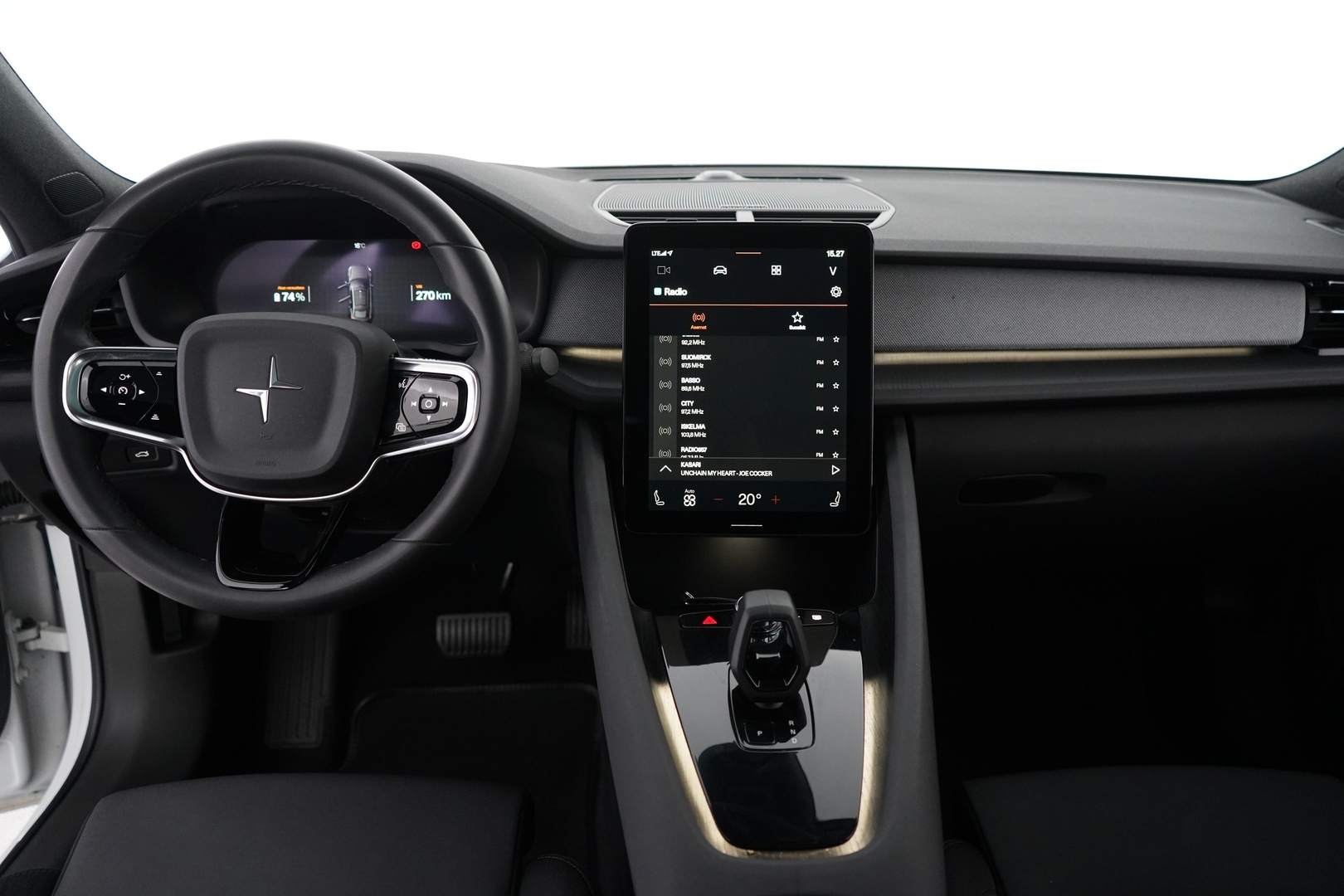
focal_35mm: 28
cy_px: 448
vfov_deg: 46.4
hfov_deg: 65.5
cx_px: 672
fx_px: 1045
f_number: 3.5
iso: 3200
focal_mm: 28
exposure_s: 1/40
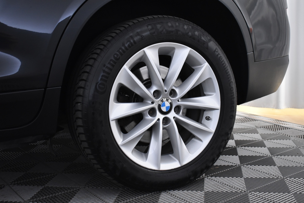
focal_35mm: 45
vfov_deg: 29.9
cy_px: 102
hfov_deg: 43.6
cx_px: 152
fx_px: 380
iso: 1600
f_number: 4.2
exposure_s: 1/50
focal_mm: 30
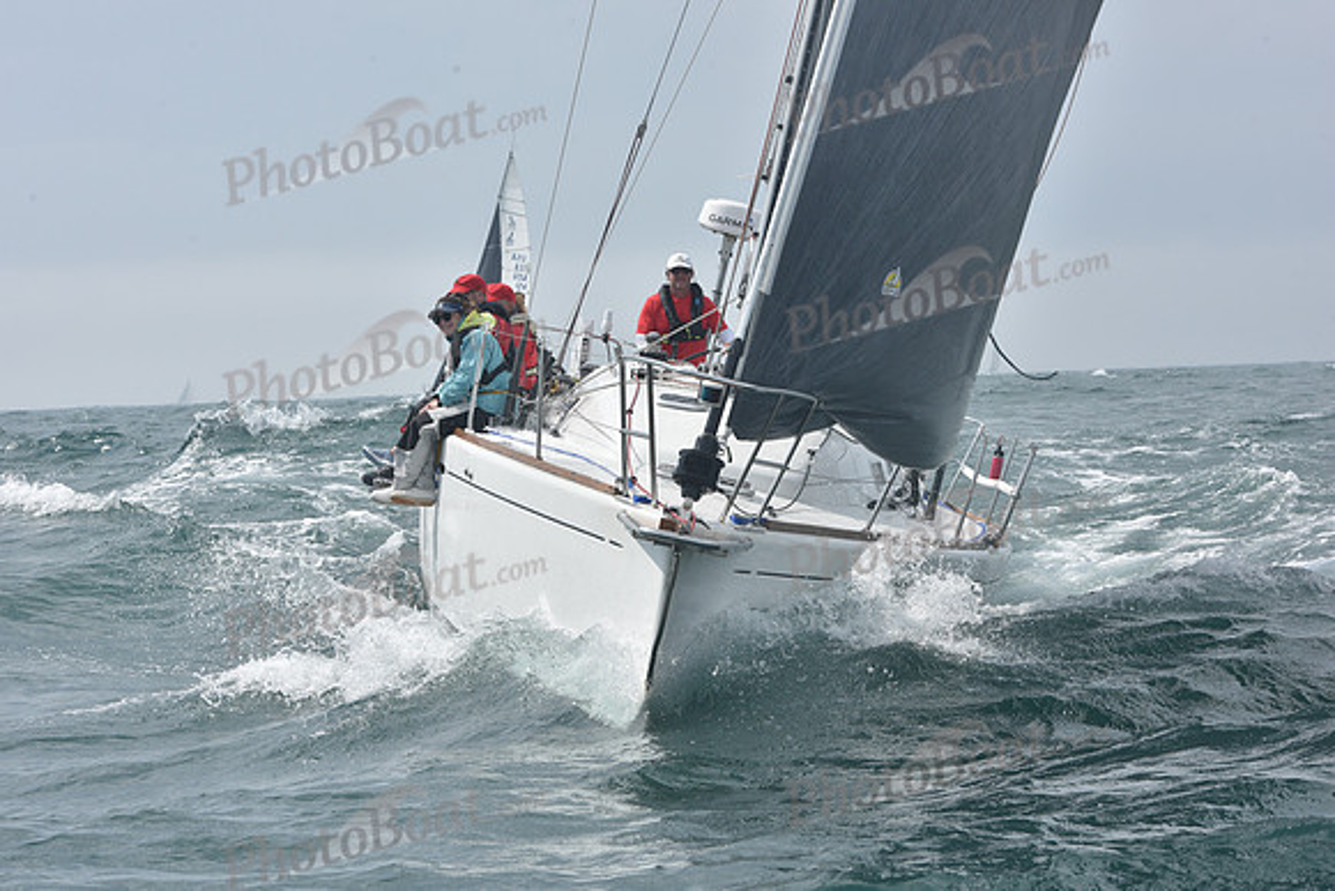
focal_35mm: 100
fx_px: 3709
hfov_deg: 20.4
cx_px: 668
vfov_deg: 13.7
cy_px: 446
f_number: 14
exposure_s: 1/800
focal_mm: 100
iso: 320
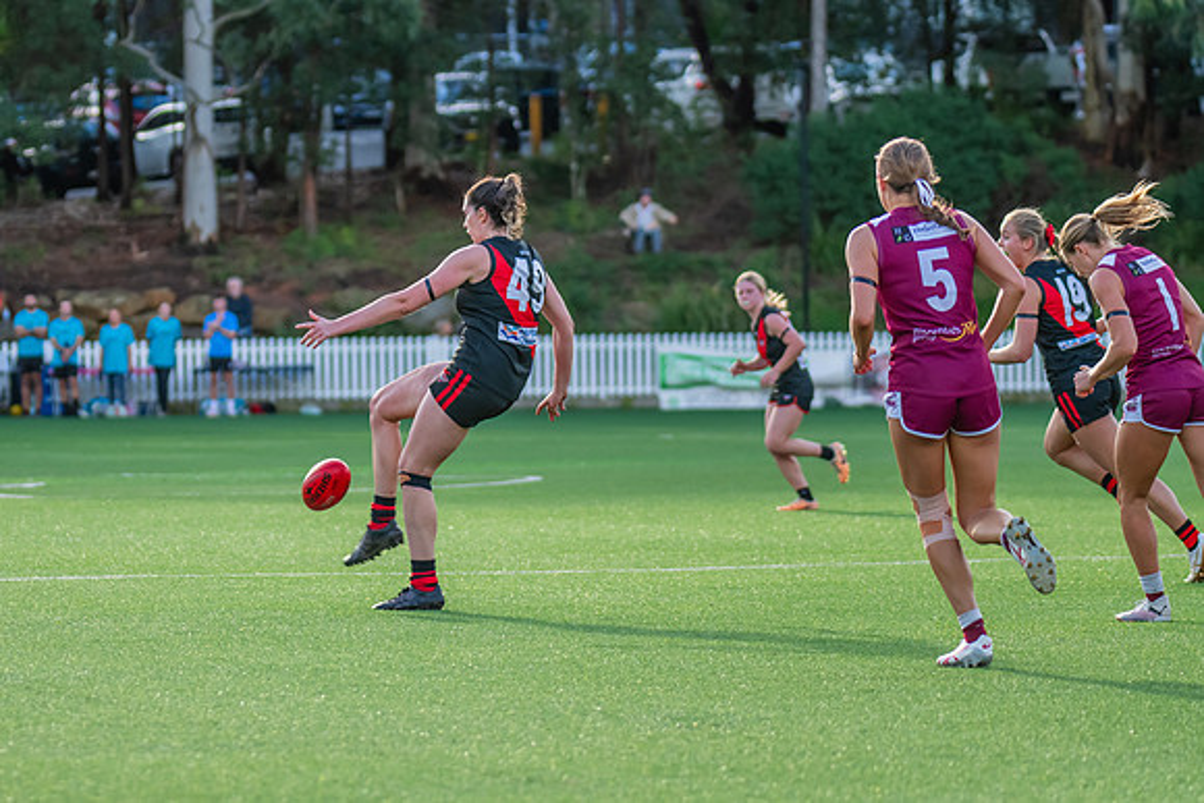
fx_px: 8119
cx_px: 354
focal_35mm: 243
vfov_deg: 5.7
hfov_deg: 8.5
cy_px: 334
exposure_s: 1/1000
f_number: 4
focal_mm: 170
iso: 800
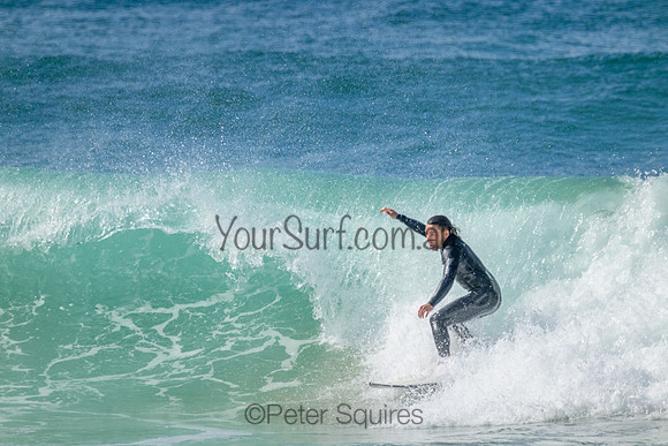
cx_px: 334
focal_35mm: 800
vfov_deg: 1.7
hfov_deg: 2.6
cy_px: 223
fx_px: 14847
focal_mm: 800
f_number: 11
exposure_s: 1/1600
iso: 1400
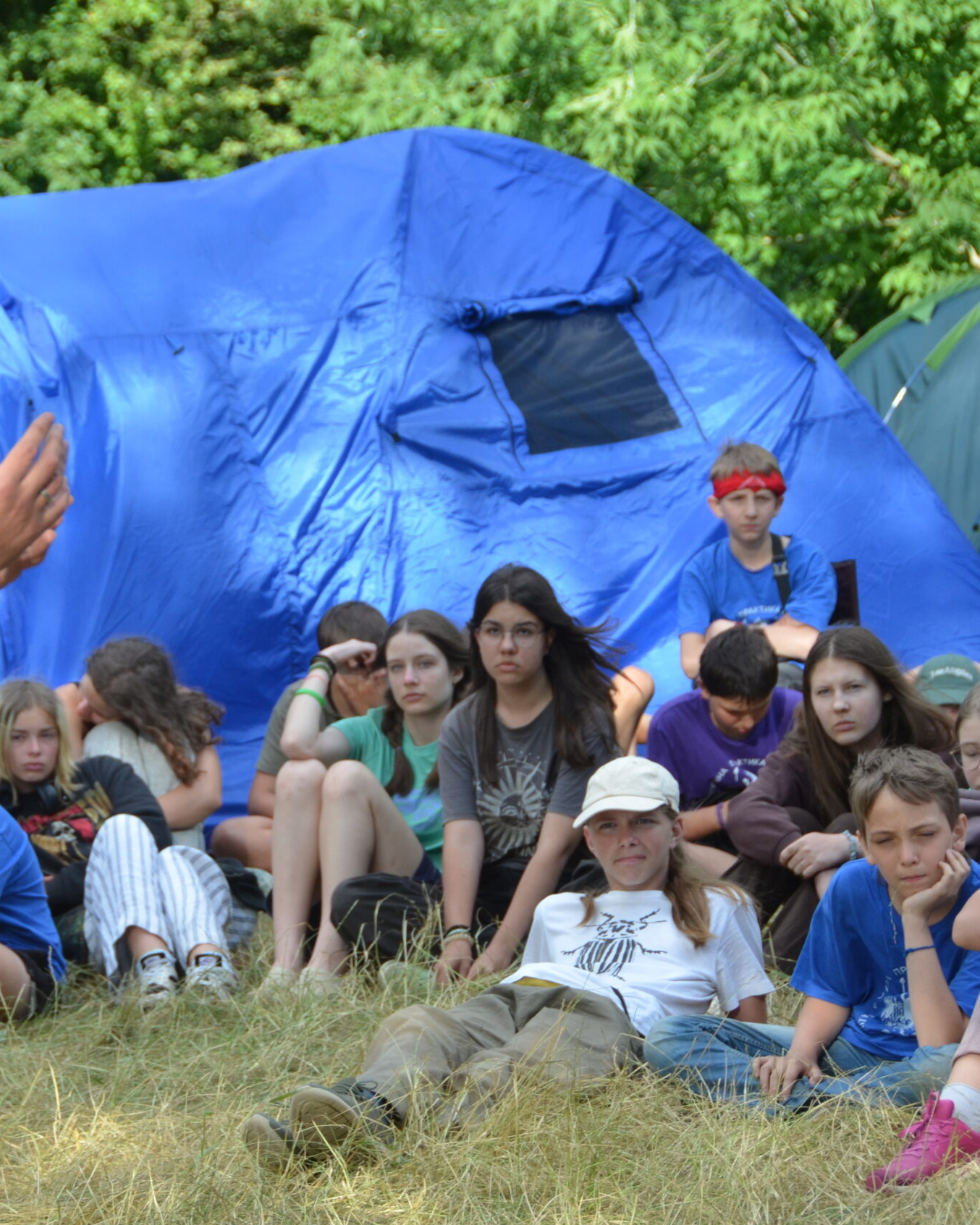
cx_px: 332
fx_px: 6165
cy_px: 613
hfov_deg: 9.1
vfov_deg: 11.4
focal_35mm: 170
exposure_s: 1/500
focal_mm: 80
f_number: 5.3
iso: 400
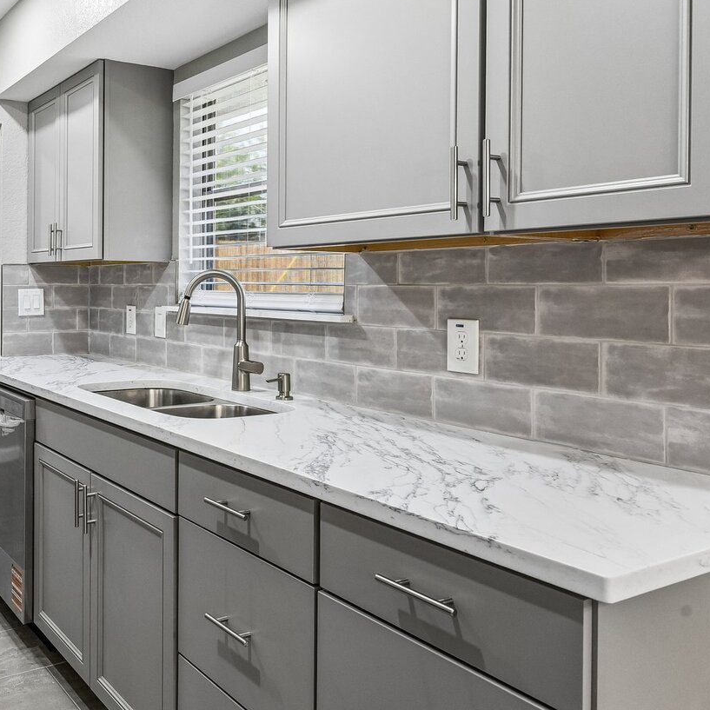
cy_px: 289
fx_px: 743
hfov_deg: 47.5
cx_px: 116
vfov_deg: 50.8
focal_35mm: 32
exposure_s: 1/20
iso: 1000
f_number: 8
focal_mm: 19
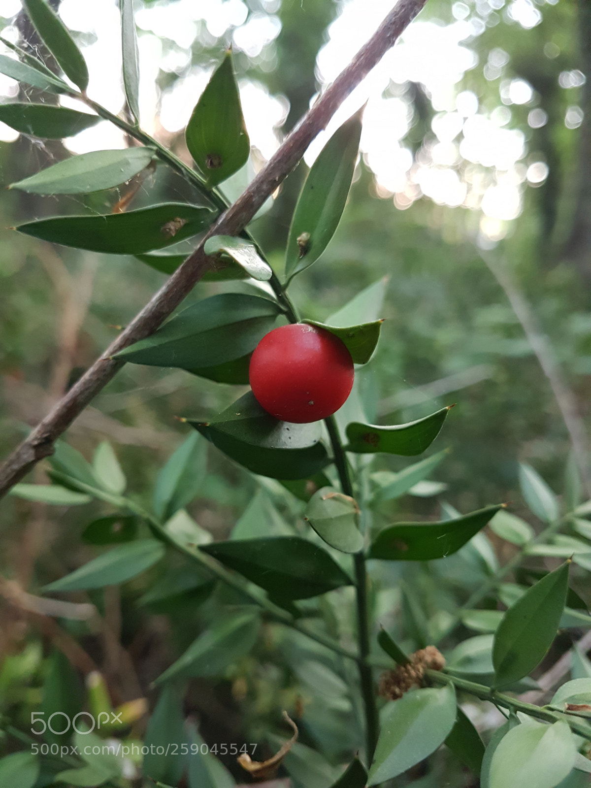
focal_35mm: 26
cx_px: 296
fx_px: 592
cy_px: 394
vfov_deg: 67.3
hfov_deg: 53.1
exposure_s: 1/50
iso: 320
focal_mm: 4.2
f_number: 1.7
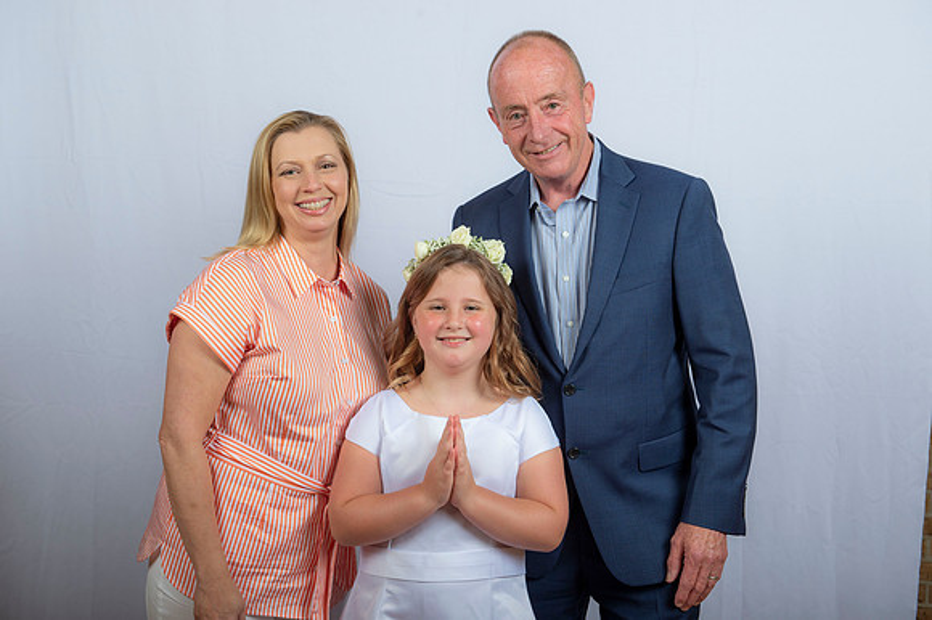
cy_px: 310
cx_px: 466
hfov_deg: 35.7
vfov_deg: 24.2
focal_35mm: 56
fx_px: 1449
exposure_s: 1/200
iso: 320
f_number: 8
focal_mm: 56
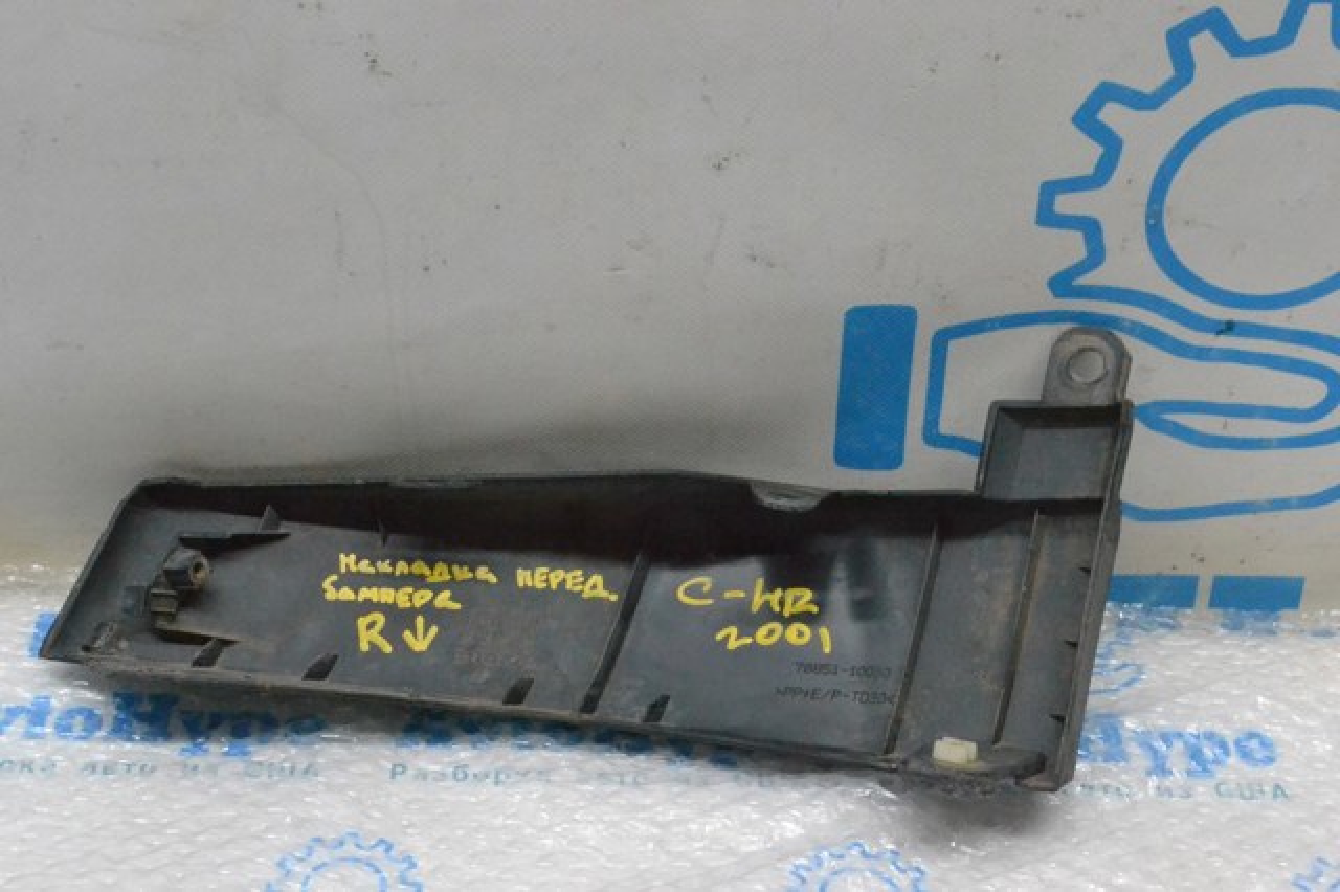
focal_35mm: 60
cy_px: 446
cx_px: 670
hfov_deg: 33.4
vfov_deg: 22.6
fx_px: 2232
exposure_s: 1/100
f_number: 14
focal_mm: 40
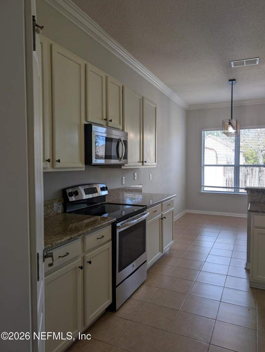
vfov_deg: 71.5
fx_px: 244
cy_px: 176
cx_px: 132
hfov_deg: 57.0
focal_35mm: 24
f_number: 1.68
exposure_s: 1/60
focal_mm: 6.9
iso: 22
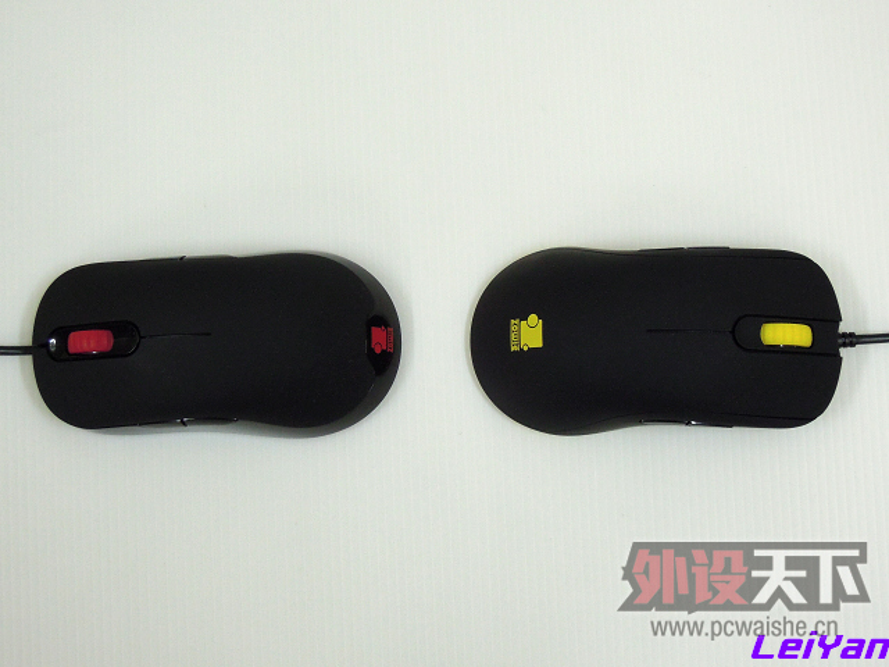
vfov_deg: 23.7
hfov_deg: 31.2
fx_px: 1592
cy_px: 334
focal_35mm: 62
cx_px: 444
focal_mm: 11.1
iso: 450
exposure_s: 1/25
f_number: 4.2
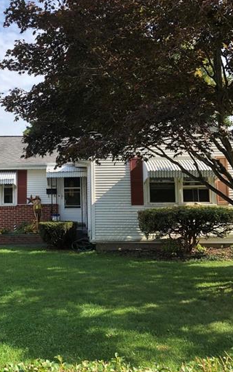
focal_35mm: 42
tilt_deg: +6.6
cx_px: 58
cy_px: 159
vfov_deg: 47.1
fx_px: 427
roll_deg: +0.9
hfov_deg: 30.0
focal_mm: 3.99
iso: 20
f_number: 1.8
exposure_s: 1/759
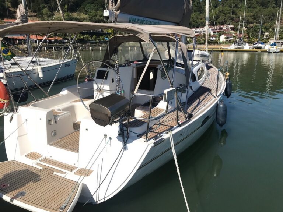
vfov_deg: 49.7
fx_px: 229
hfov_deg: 63.4
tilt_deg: -13.1
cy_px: 106
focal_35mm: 28
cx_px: 142
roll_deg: -0.5
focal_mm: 3.99
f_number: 1.8
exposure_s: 1/3690
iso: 20
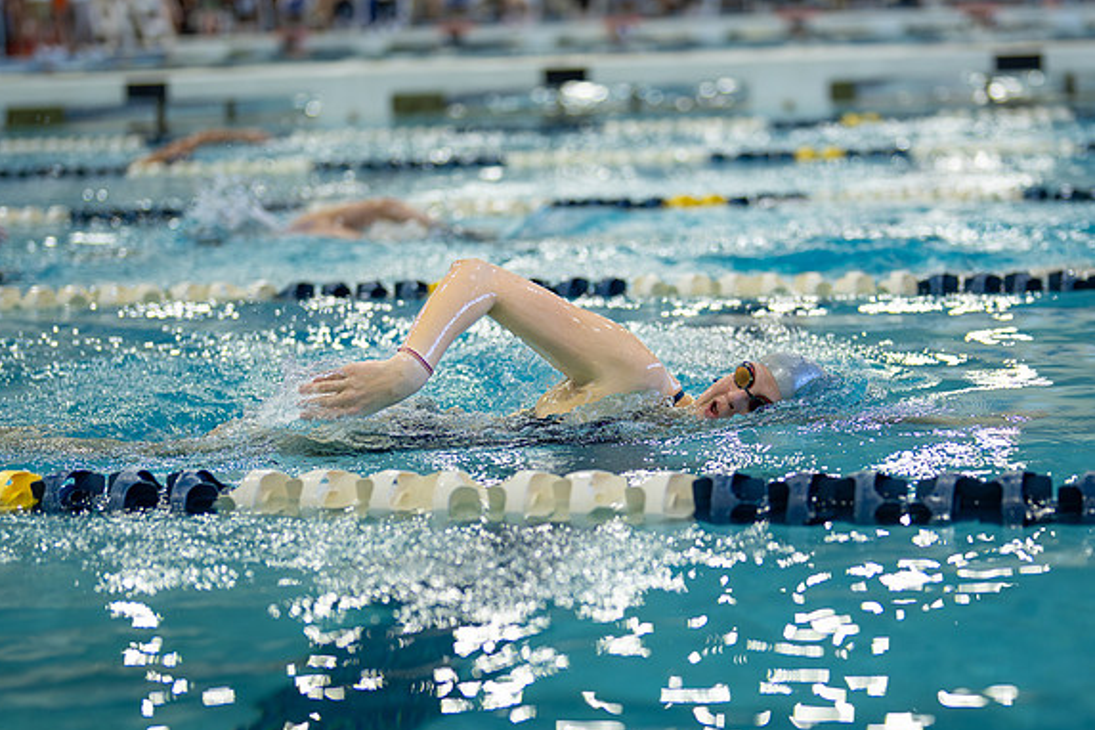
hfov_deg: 23.3
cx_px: 680
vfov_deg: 15.7
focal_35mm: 87
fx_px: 2646
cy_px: 392
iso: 800
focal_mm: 50
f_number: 1.2
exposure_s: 1/1600
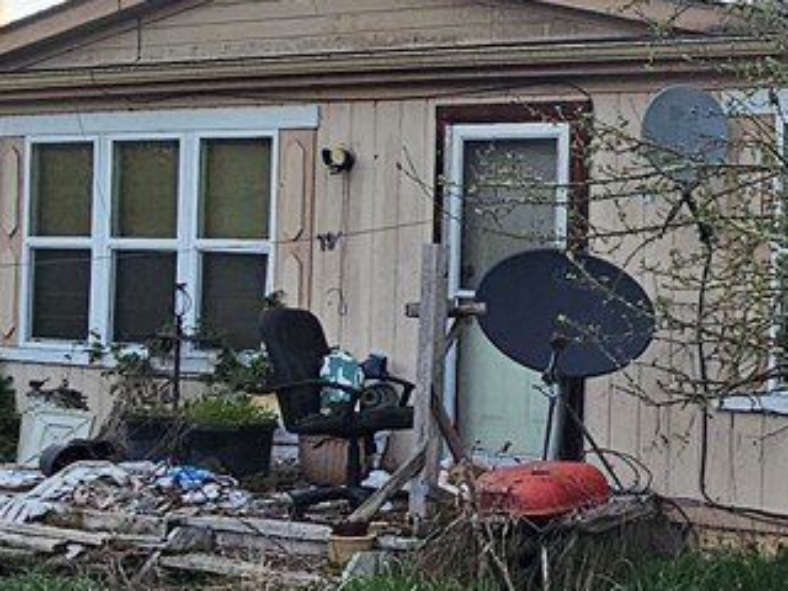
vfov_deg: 22.6
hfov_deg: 26.9
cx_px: 904
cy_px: 271
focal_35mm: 65
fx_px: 1480
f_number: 2.2
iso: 64
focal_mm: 2.2
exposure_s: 1/120
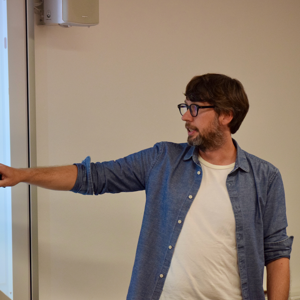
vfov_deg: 9.1
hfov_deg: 9.1
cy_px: 150
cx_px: 127
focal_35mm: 192
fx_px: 1883
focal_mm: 100
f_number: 4.8
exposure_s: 1/125
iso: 1100
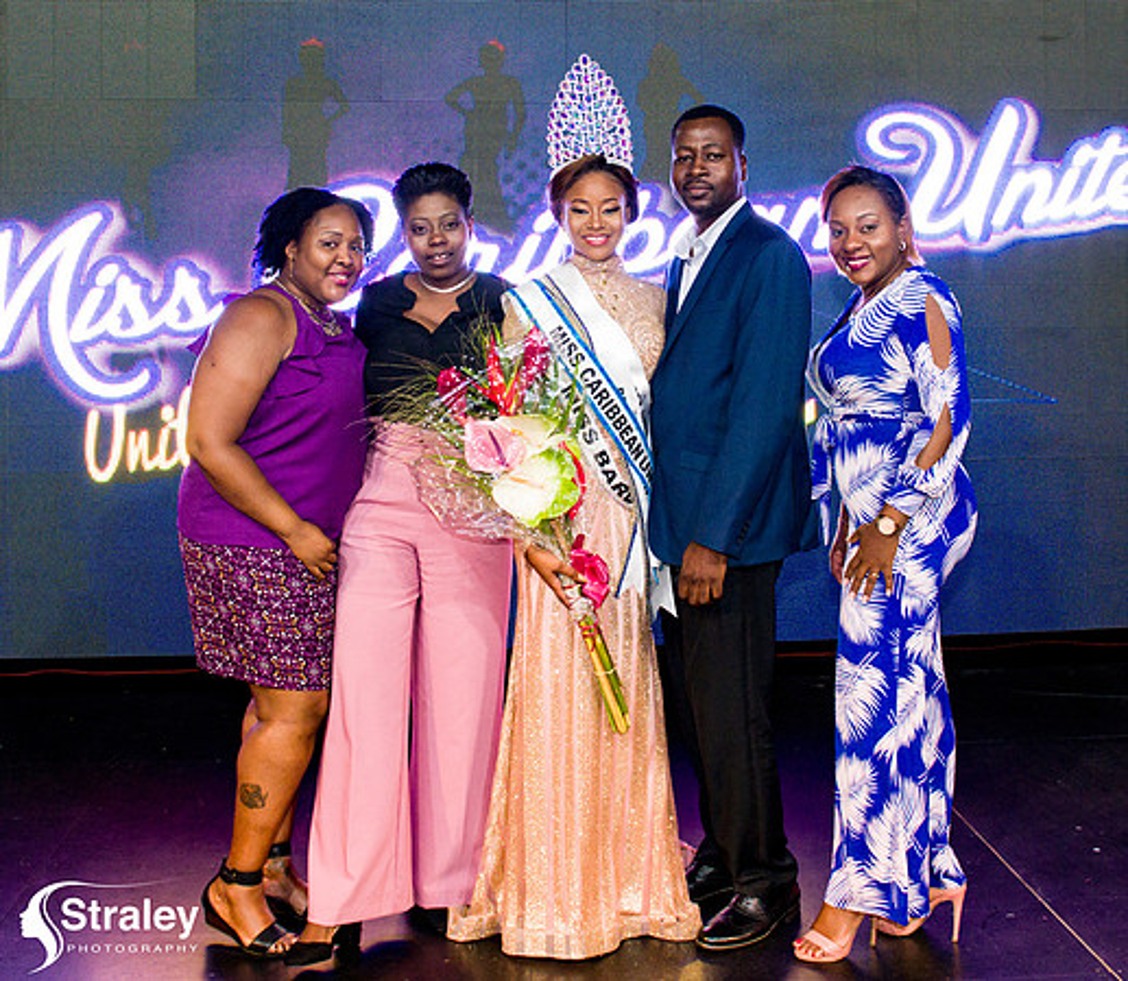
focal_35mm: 40
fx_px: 1372
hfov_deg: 44.7
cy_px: 315
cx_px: 571
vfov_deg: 38.9
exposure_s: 1/160
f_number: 5
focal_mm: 24
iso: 4000
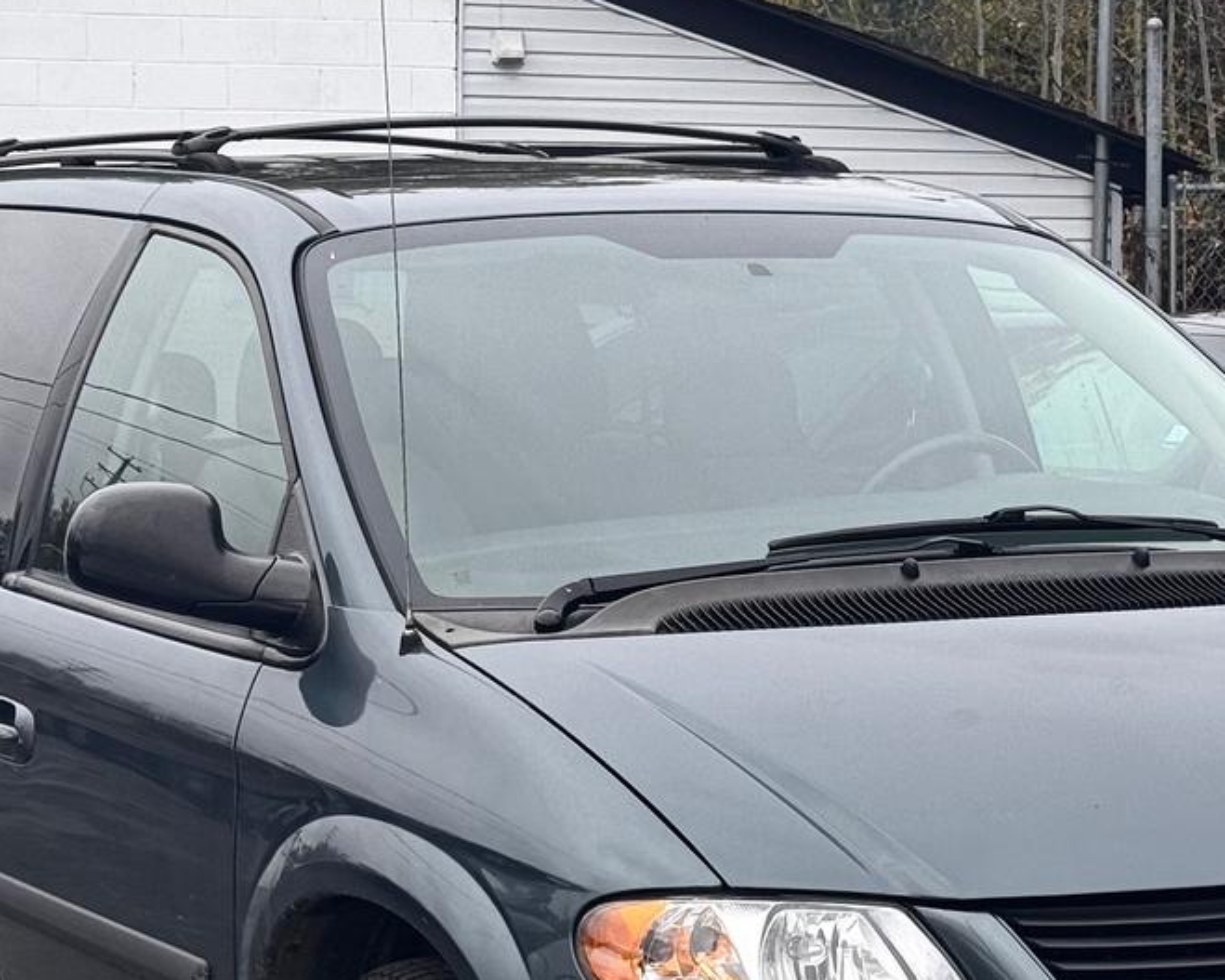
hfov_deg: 21.0
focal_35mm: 91
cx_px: 740
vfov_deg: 16.7
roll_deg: +0.1
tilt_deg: -3.7
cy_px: 809
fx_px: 3299
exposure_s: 1/888
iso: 64
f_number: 1.78
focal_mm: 6.76
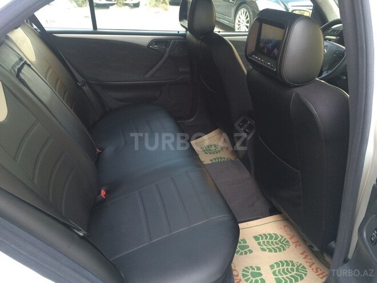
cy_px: 142
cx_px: 188
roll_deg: -0.9
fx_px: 316
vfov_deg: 48.2
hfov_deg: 61.7
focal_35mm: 29
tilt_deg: -26.8
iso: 64
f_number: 2.2
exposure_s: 1/100
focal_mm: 4.15
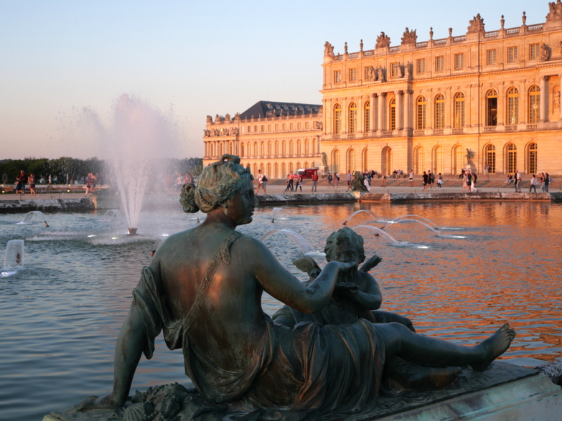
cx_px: 286
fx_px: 795
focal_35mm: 49
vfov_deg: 29.7
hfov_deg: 38.9
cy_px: 208
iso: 200
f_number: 5
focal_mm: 24
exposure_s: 1/100
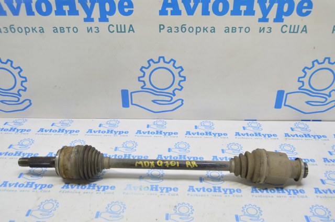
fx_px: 321
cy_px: 111
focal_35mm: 34
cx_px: 168
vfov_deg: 38.3
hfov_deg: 55.2
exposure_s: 1/20
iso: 400
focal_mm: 23
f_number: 5.6
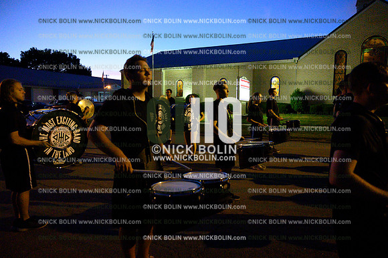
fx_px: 259
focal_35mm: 24
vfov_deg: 53.1
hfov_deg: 73.8
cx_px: 194
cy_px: 129
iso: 32000
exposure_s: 1/250
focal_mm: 24
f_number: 4
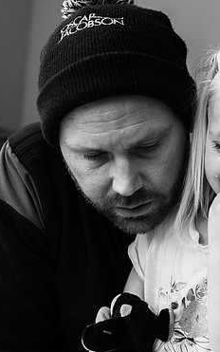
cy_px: 172
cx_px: 200
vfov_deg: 29.0
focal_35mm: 71
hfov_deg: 18.1
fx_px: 681
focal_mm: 35
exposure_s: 1/100
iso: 400
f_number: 2.5
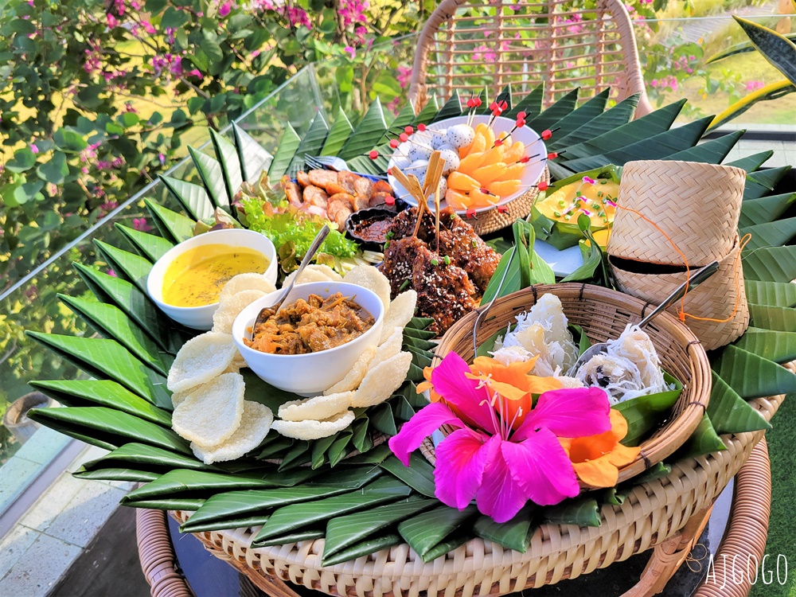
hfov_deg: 67.3
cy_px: 298
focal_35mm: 26
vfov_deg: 53.1
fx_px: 598
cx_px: 398
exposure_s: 1/827
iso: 40
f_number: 1.8
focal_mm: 5.4
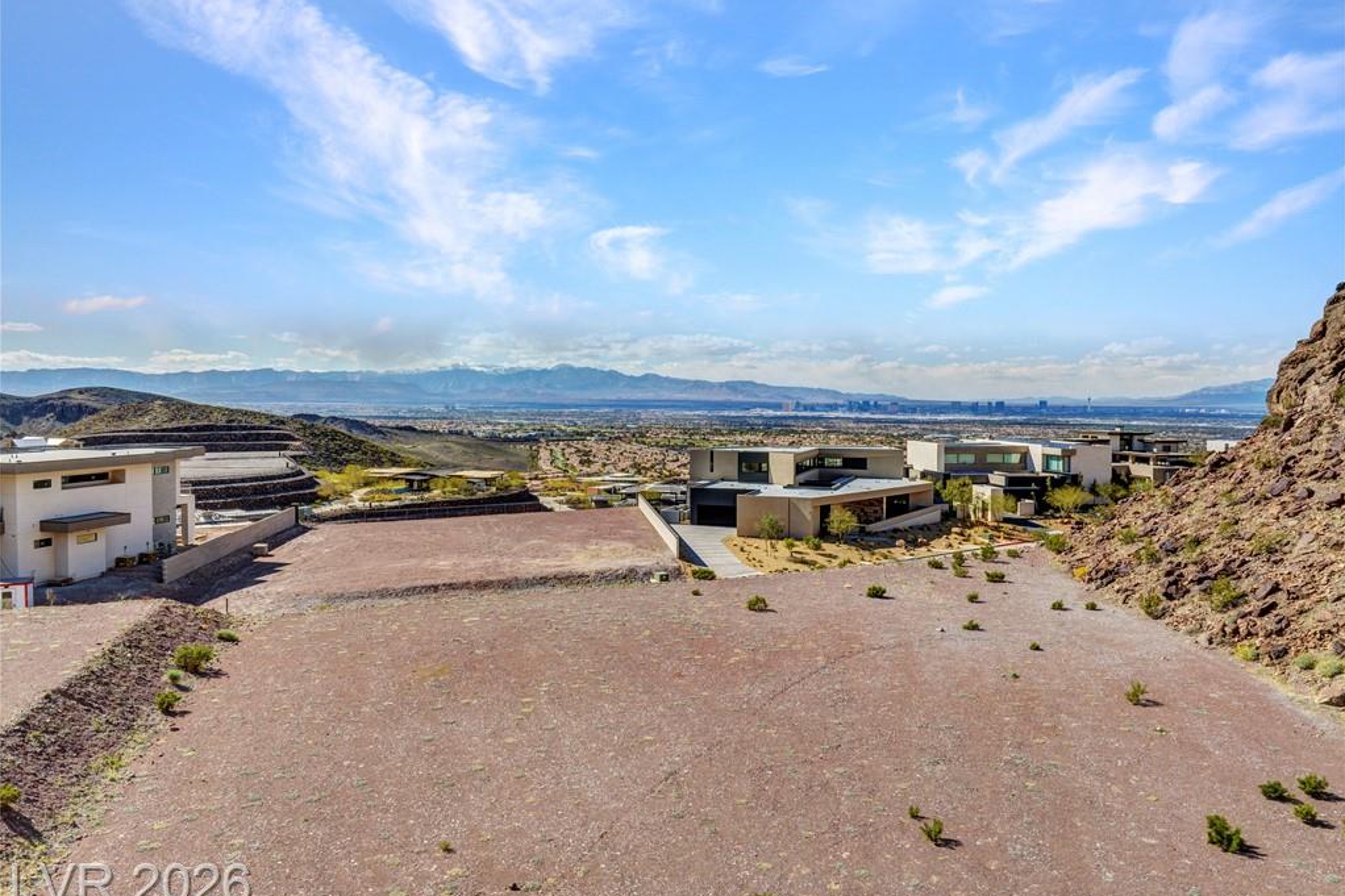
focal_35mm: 25
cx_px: 672
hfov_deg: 71.5
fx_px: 934
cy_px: 419
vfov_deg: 51.2
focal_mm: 12.3
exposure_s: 1/10
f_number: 8
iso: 100
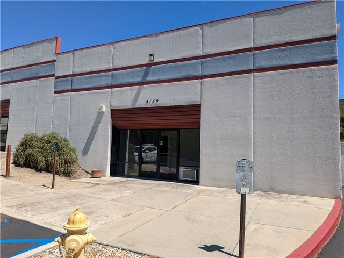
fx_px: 239
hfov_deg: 71.6
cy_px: 129
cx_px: 172
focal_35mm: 24
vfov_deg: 56.8
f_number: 1.7
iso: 44
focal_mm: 4.53
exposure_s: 1/2381
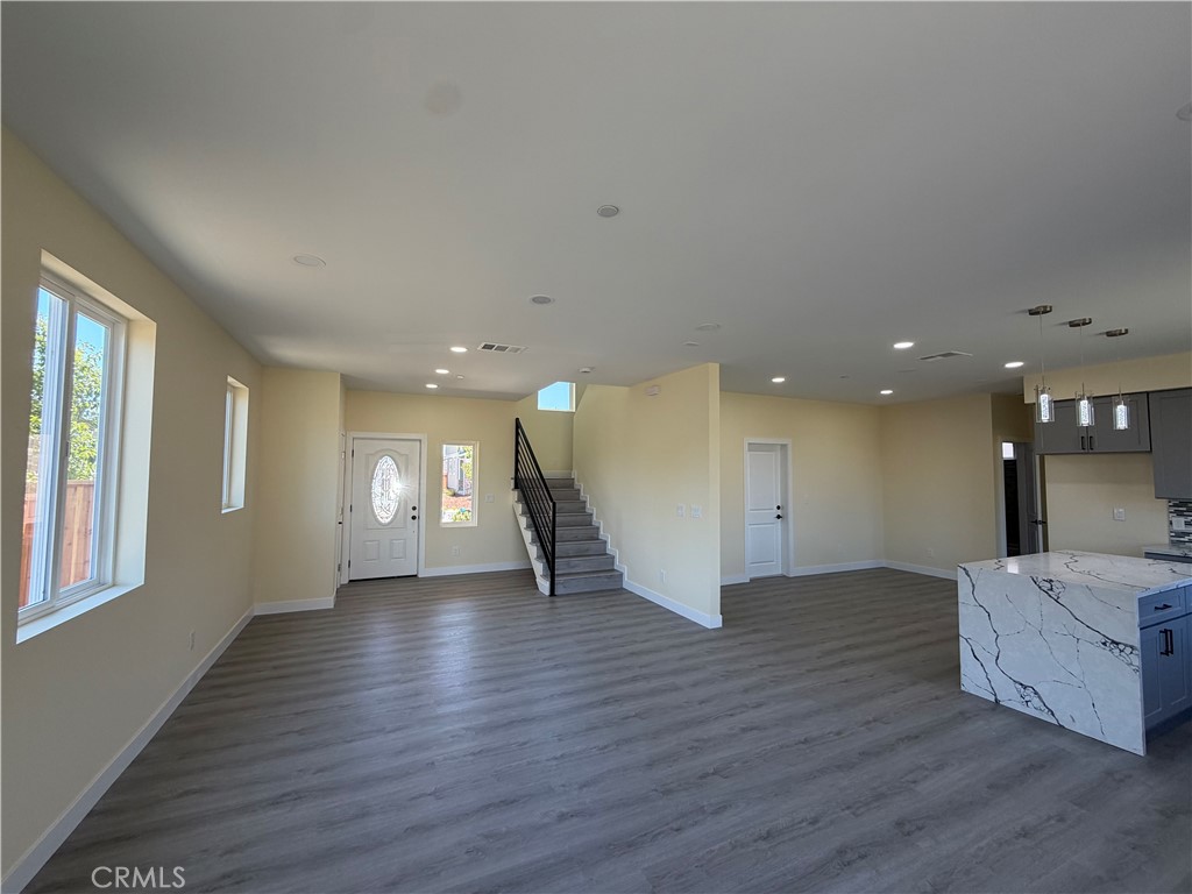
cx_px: 596
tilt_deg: +3.2
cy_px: 447
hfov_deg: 102.1
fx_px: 482
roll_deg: +0.4
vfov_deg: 85.7
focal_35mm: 14
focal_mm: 2.22
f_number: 2.2
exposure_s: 1/121
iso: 80
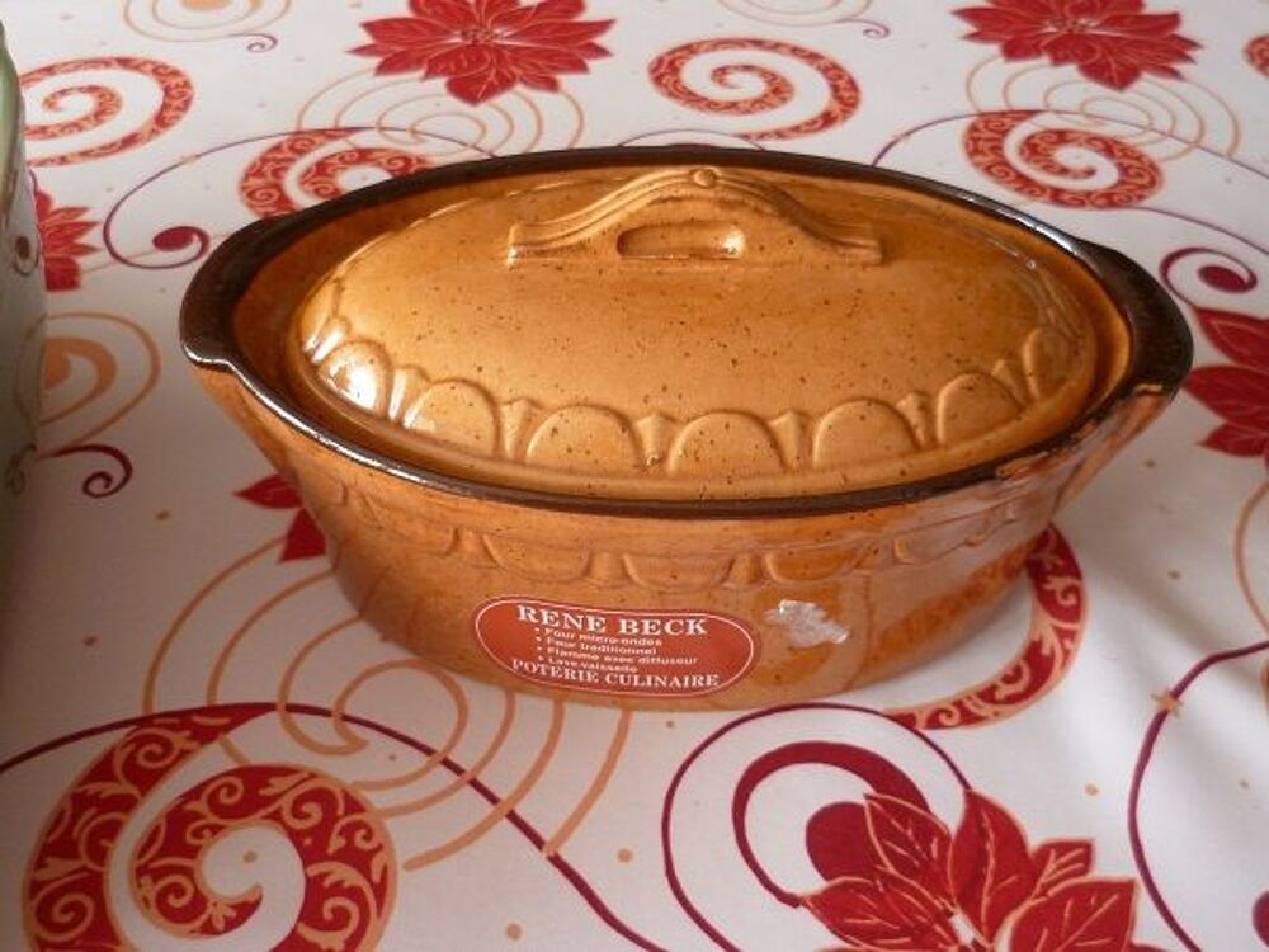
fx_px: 1173
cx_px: 634
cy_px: 476
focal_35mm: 32
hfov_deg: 56.8
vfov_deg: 44.2
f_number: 3
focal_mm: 5.7
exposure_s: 1/30
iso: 320
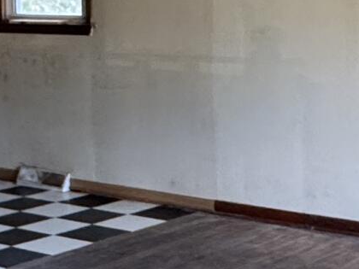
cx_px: 213
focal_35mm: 100
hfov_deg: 19.6
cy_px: 43
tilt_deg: -5.0
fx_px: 1037
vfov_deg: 14.7
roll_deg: +1.0
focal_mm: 2.22
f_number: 2.2
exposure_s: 1/99
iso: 320
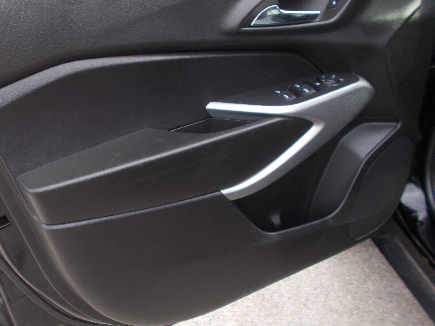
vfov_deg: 39.6
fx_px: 452
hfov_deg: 50.3
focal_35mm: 36
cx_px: 140
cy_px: 178
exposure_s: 1/60
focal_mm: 4.6
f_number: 3.2
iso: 80
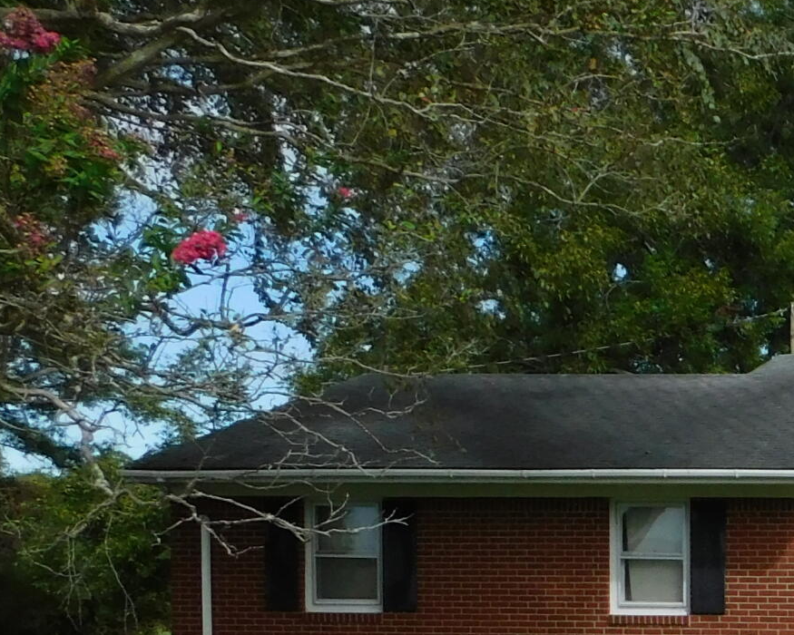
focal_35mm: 77
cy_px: 673
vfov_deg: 19.2
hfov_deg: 19.8
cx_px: 1328
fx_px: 1809
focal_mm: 4
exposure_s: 1/500
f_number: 6
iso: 125
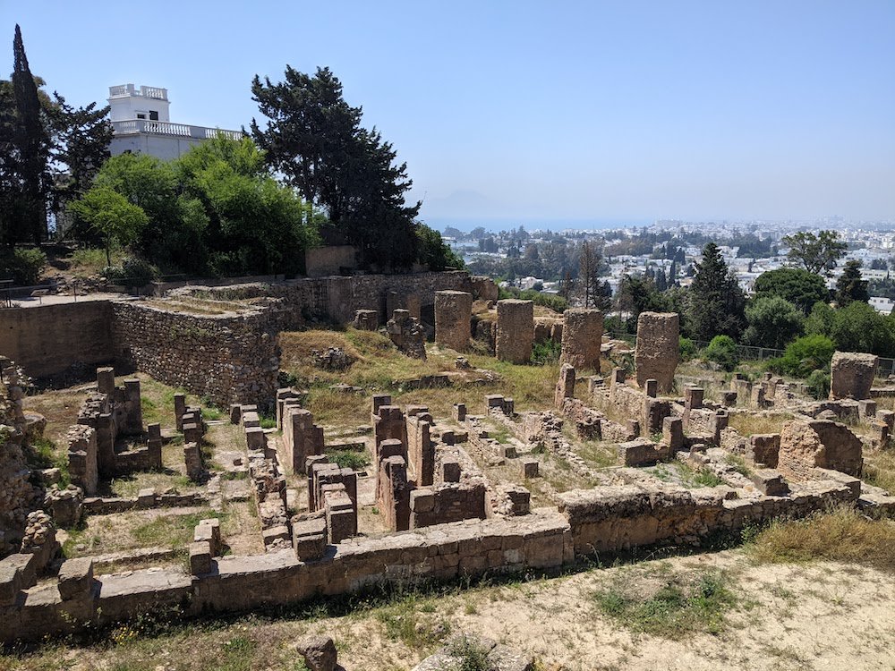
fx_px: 698
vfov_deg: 51.4
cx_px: 448
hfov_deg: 65.3
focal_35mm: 27
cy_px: 336
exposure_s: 1/2933
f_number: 1.8
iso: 62
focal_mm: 4.44
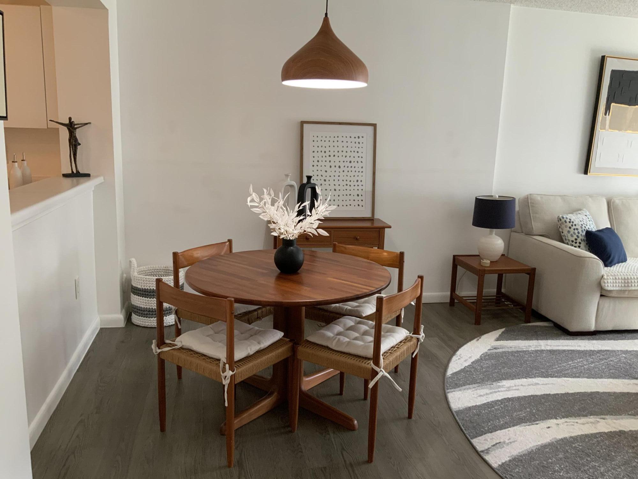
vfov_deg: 48.2
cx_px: 319
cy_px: 240
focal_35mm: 29
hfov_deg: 61.7
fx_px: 534
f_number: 1.8
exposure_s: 1/60
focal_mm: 3
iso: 100
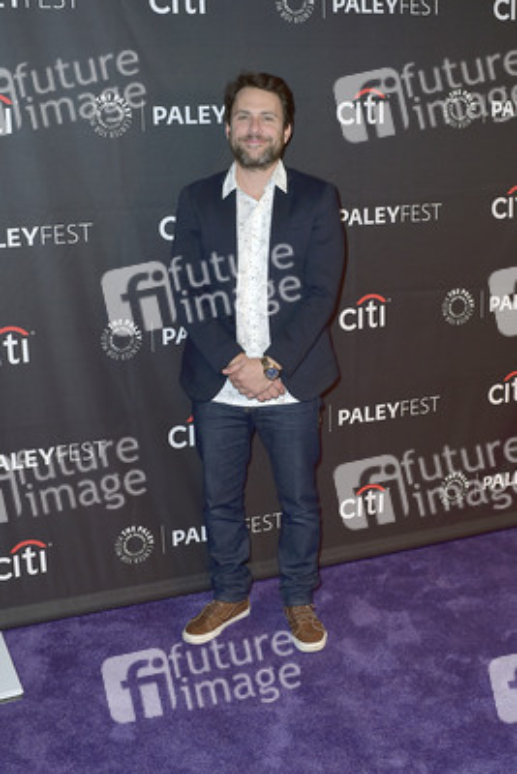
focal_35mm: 35
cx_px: 258
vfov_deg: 54.4
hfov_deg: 37.9
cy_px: 387
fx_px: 753
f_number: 6.3
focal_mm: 35
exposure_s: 1/250
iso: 250
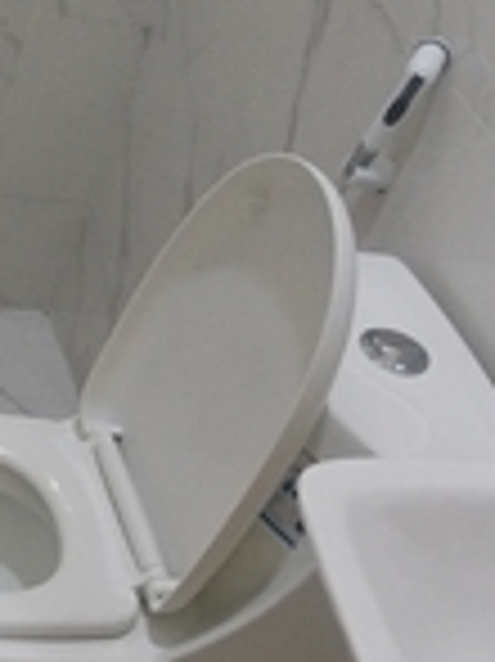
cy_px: 624
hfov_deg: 16.8
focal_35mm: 81
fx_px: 1547
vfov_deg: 23.4
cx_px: -205
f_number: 1.8
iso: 3228
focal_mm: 4.7
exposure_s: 1/100
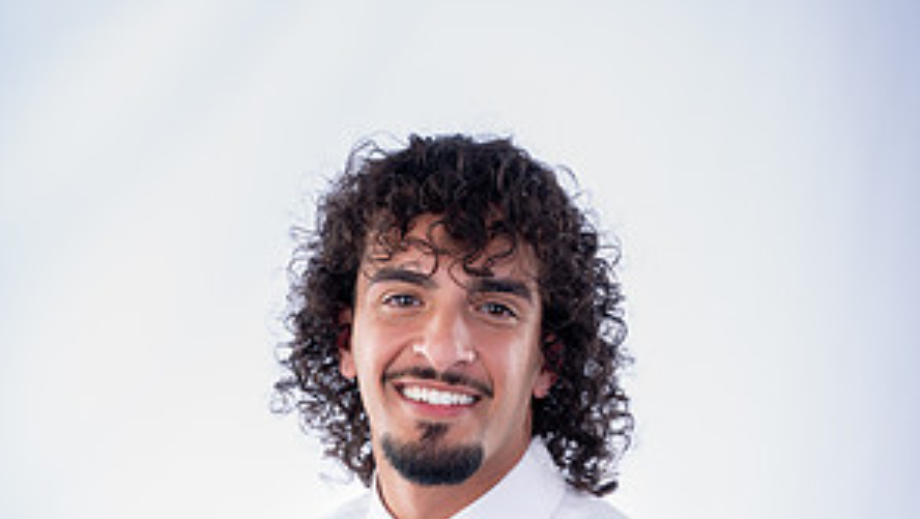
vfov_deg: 14.8
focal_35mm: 78
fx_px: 1904
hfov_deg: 27.2
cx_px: 457
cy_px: 671
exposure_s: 1/200
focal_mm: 49
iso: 100
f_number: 8
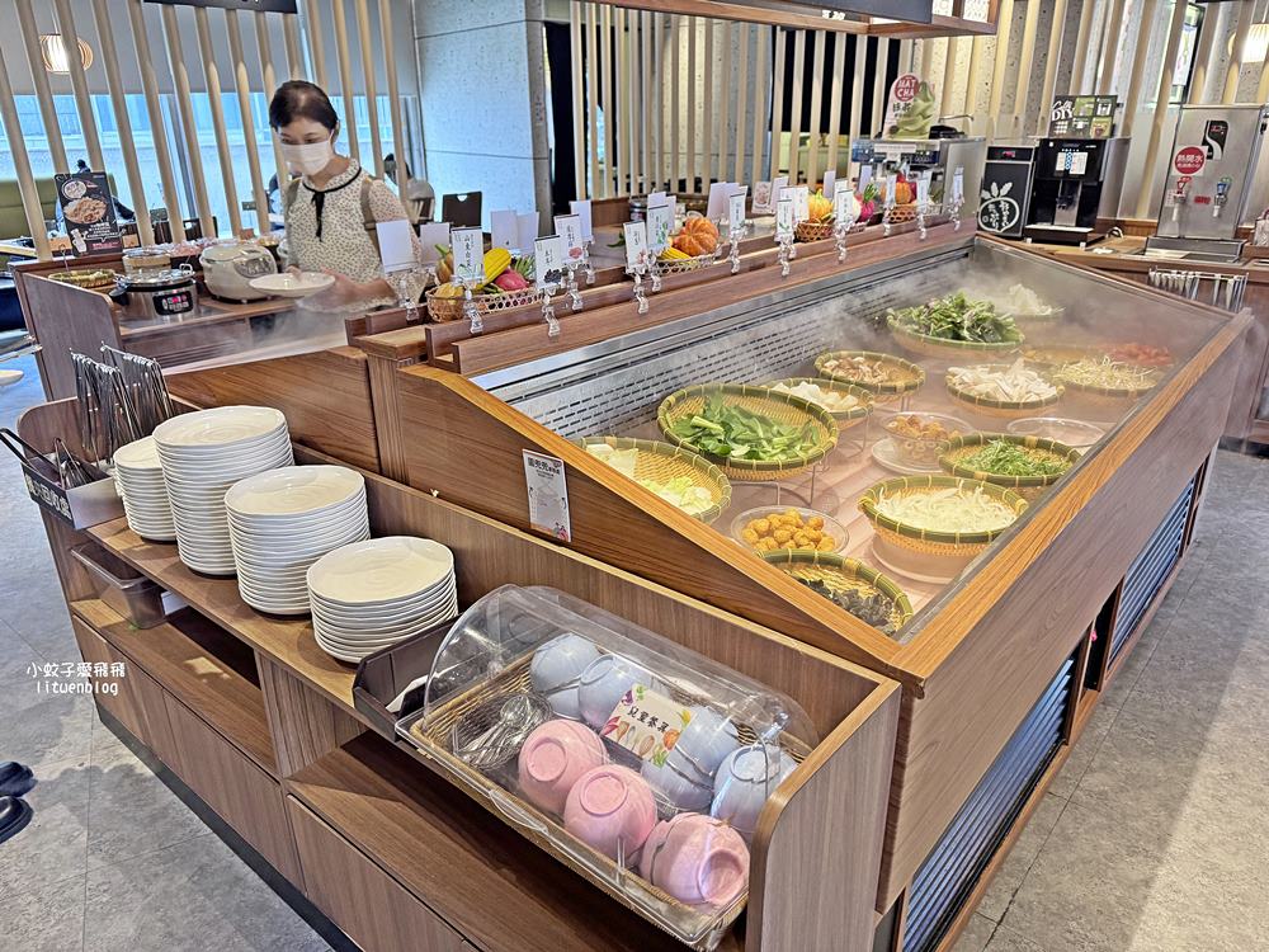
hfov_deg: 71.6
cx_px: 634
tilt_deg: -22.3
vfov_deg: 56.8
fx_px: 880
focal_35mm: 24
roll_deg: +0.9
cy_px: 476
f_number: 1.78
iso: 200
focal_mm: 6.76
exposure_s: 1/120
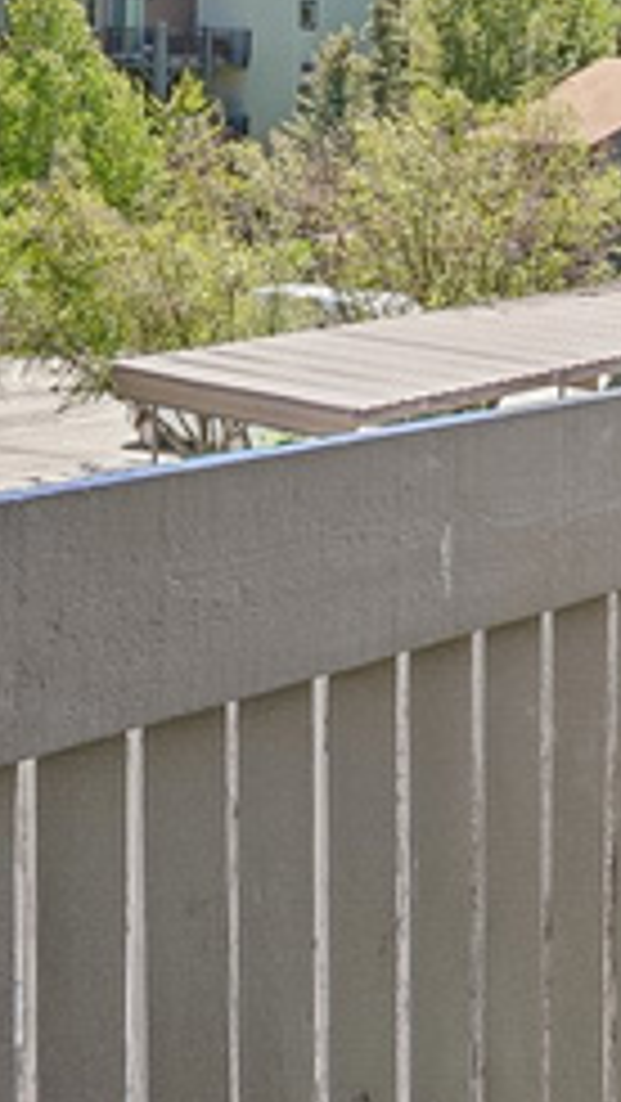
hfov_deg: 16.8
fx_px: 2047
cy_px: 142
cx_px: 634
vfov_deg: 29.1
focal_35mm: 70
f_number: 8
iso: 100
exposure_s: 1/100
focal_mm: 16
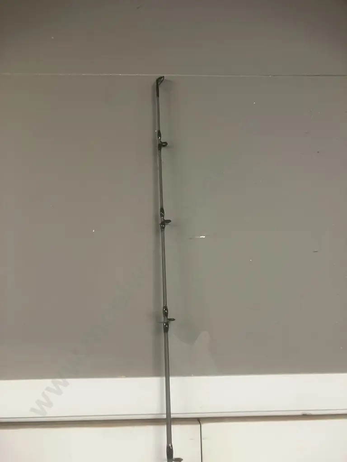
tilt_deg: +16.7
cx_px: 174
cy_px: 231
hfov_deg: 49.7
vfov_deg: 63.4
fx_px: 374
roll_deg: +1.7
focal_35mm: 28
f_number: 1.8
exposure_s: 1/50
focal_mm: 3.99
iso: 160
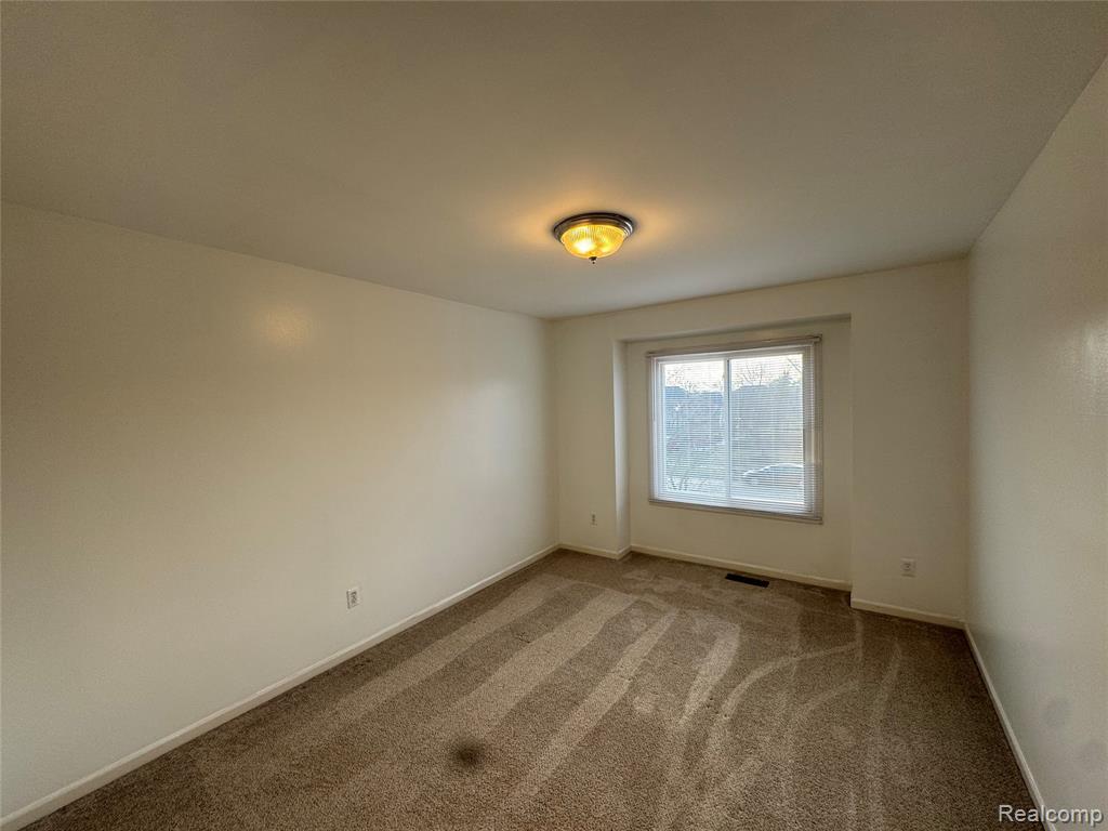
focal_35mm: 14
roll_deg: +1.4
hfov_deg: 102.1
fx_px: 448
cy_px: 416
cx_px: 554
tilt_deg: -1.7
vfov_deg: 85.7
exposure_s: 1/120
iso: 80
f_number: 2.2
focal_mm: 2.22
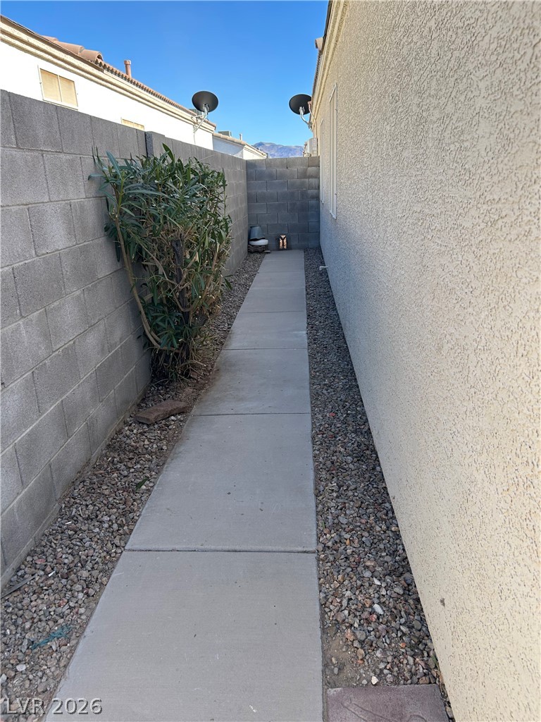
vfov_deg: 67.3
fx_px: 542
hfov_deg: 53.1
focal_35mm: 26
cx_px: 270
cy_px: 361
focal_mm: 5.7
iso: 50
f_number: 1.5
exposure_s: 1/846
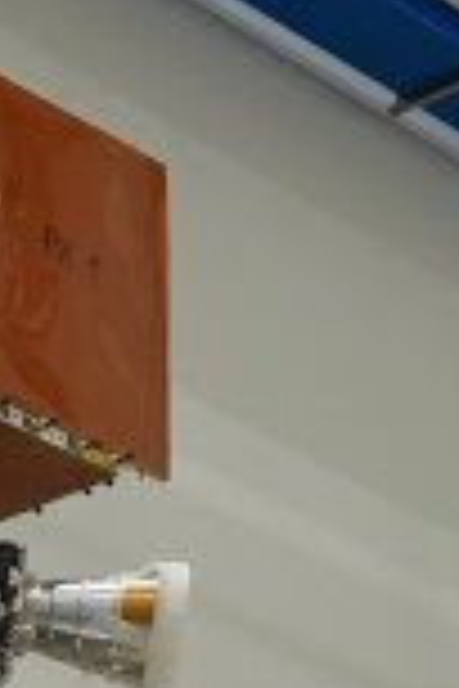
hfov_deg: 5.8
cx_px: -513
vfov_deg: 8.6
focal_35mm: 232
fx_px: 4437
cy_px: 1147
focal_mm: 13.7
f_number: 3.2
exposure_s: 1/50
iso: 100
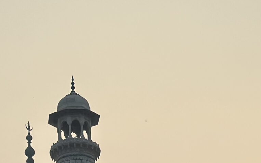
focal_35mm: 171
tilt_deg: +17.4
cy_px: 266
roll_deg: +2.6
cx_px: 142
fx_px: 1216
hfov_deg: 12.2
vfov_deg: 7.5
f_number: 1.78
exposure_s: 1/4785
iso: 80
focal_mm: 6.86
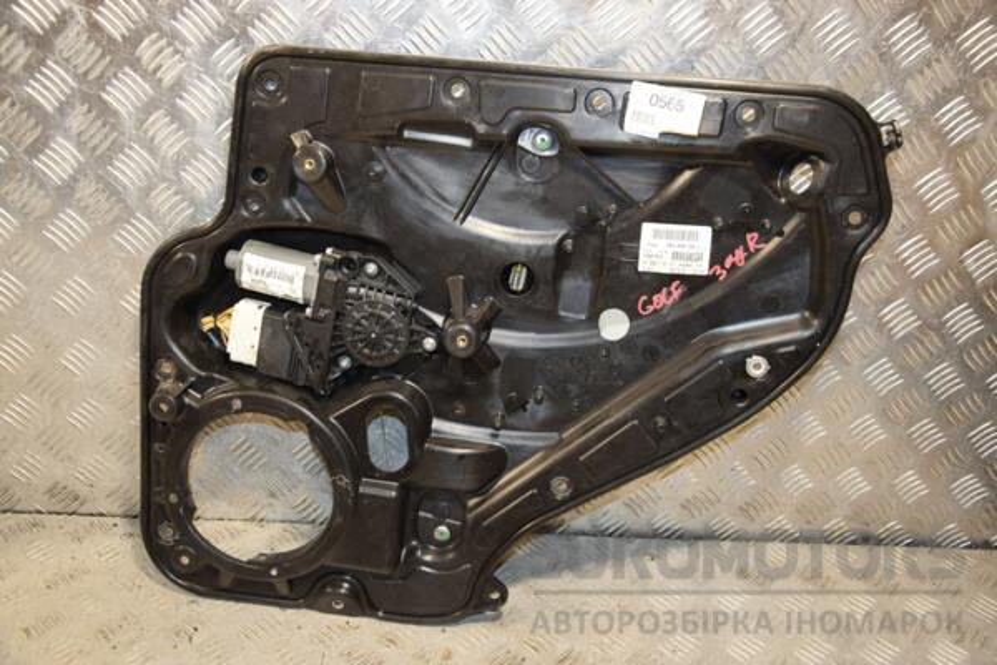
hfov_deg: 51.3
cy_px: 332
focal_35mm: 38
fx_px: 1038
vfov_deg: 35.5
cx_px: 498
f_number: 5
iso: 800
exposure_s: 1/160
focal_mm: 25
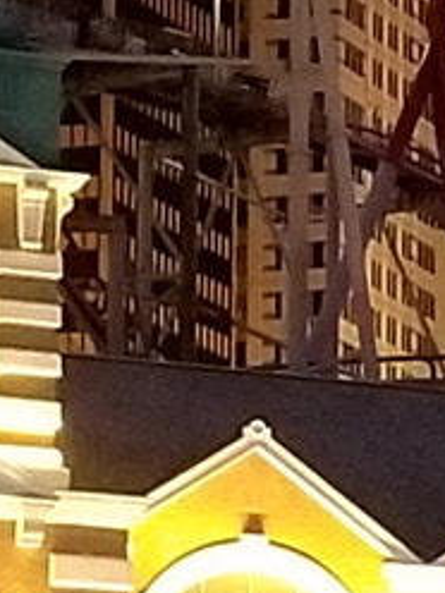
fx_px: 2880
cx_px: 725
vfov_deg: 11.7
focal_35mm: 168
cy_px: 533
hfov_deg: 8.6
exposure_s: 1/60
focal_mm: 4.25
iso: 640
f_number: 1.7
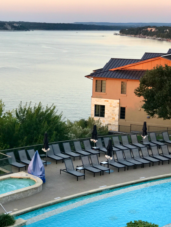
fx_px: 487
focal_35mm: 74
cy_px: 137
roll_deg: -0.3
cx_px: 62
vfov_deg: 26.3
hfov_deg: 19.9
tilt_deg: -14.1
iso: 32
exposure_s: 1/60
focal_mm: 6.6
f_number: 2.8
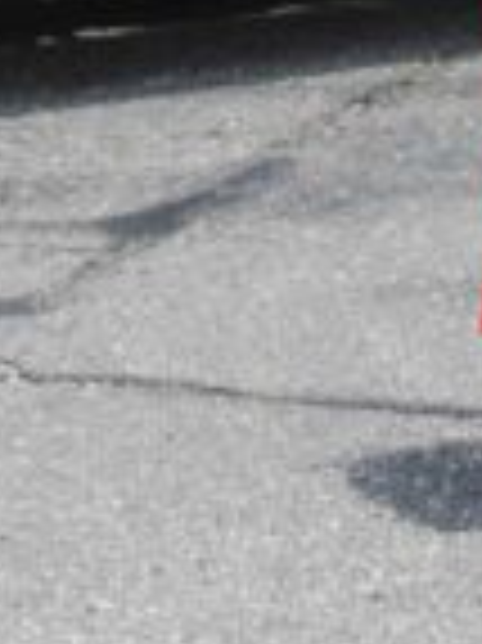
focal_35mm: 248
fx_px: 4611
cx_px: 252
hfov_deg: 6.0
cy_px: -556
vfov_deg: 7.7
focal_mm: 24
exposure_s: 1/6400
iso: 500
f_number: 2.8
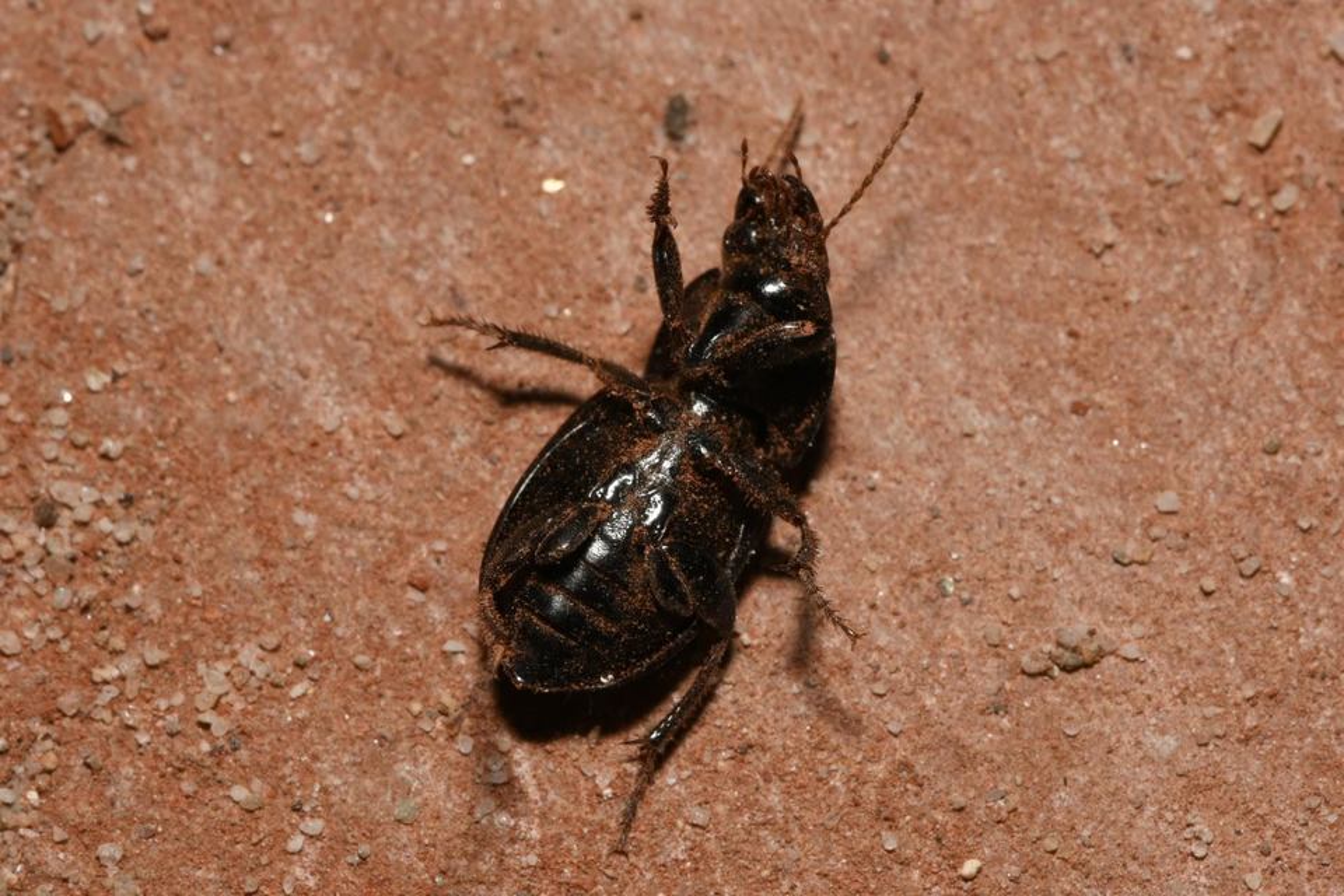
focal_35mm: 158
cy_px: 448
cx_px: 672
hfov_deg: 13.0
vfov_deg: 8.7
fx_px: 5880
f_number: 32
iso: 100
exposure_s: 1/60
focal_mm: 105
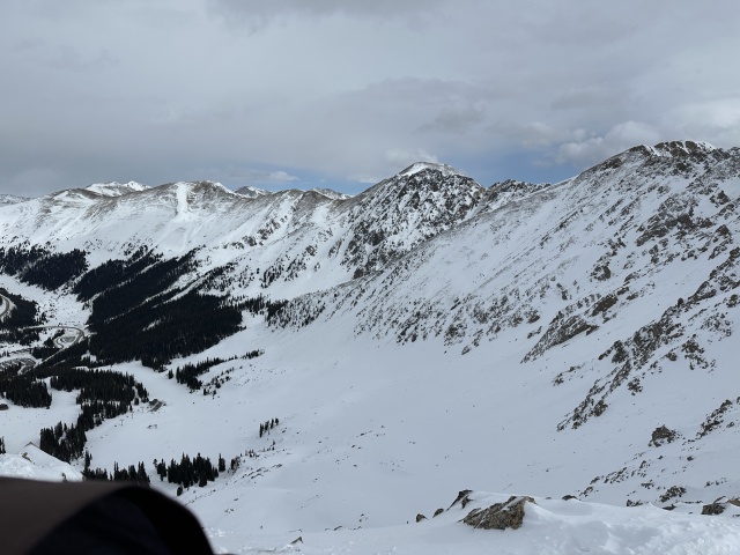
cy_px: 278
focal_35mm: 24
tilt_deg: -11.1
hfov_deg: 71.6
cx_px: 370
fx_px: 513
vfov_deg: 56.8
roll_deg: -1.0
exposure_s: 1/12048
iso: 80
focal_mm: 6.86
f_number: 1.78
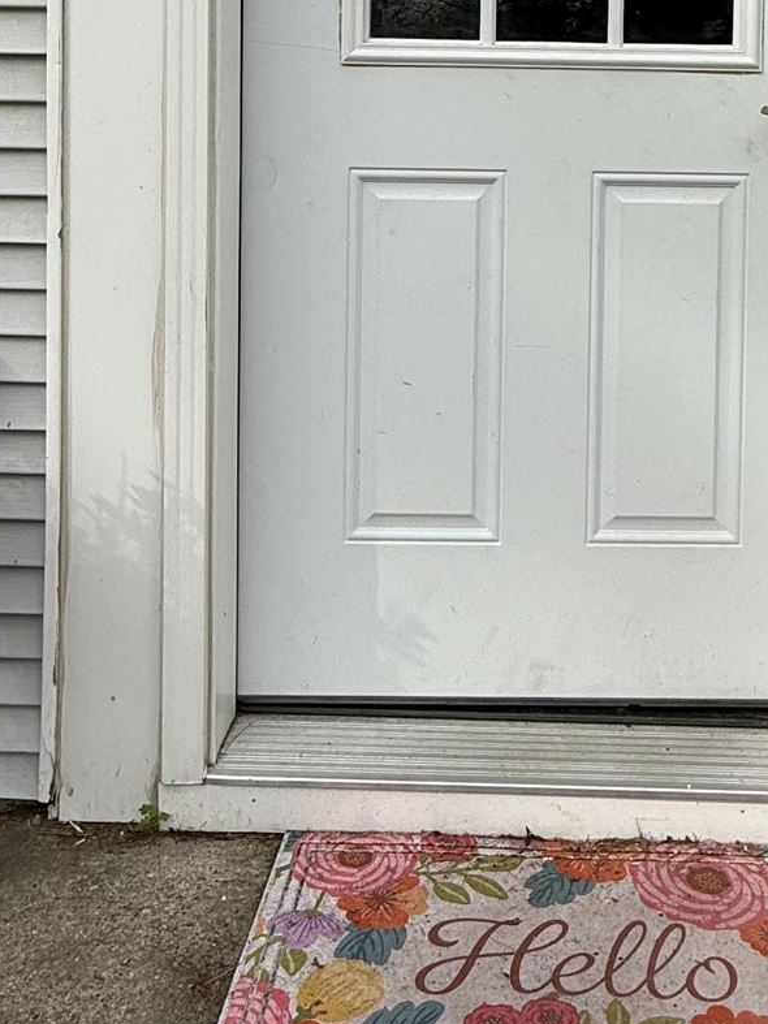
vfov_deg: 43.1
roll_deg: -2.8
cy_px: 165
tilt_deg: -0.4
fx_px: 1213
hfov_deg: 34.8
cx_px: 509
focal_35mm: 41
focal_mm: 2.22
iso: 50
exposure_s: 1/1613
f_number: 2.2
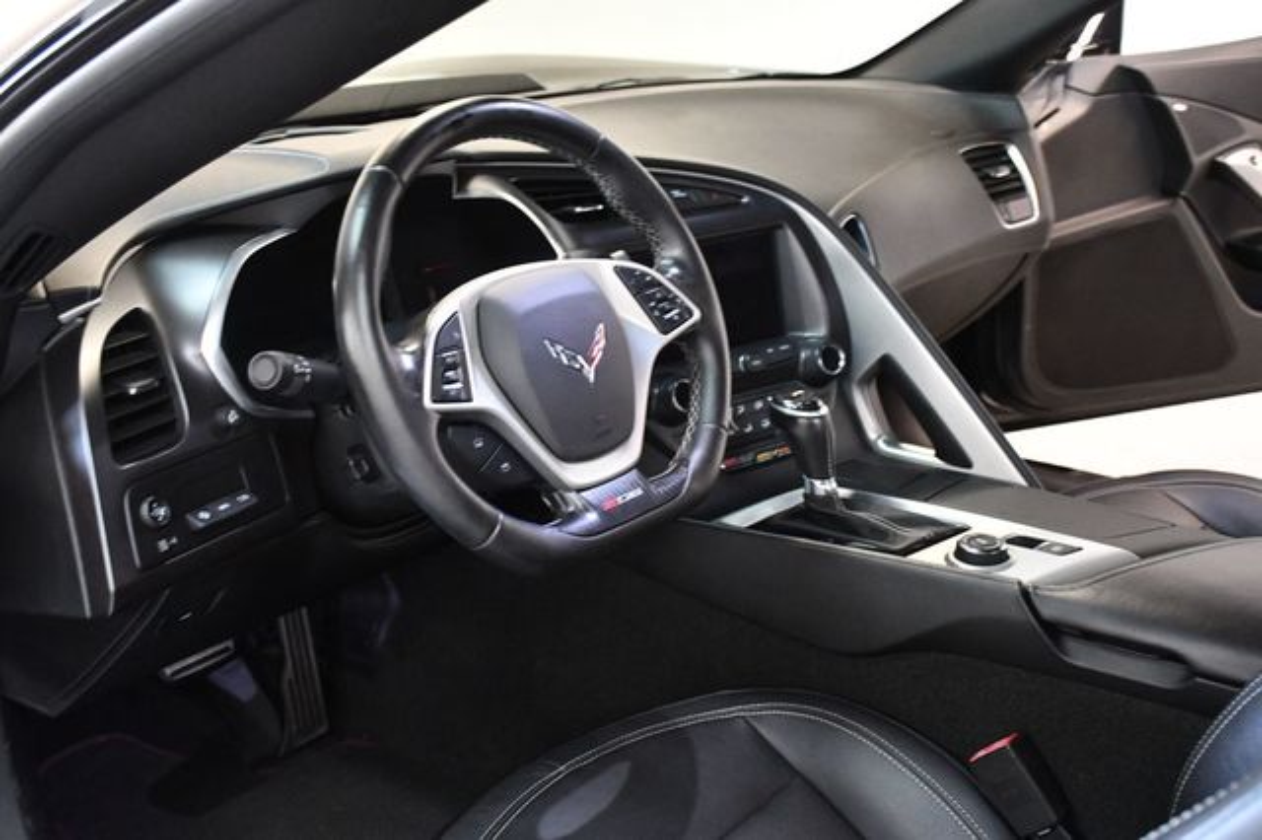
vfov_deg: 29.8
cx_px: 631
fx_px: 1577
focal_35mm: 45
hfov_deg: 43.6
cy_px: 420
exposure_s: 1/60
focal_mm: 30
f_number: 4
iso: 5000
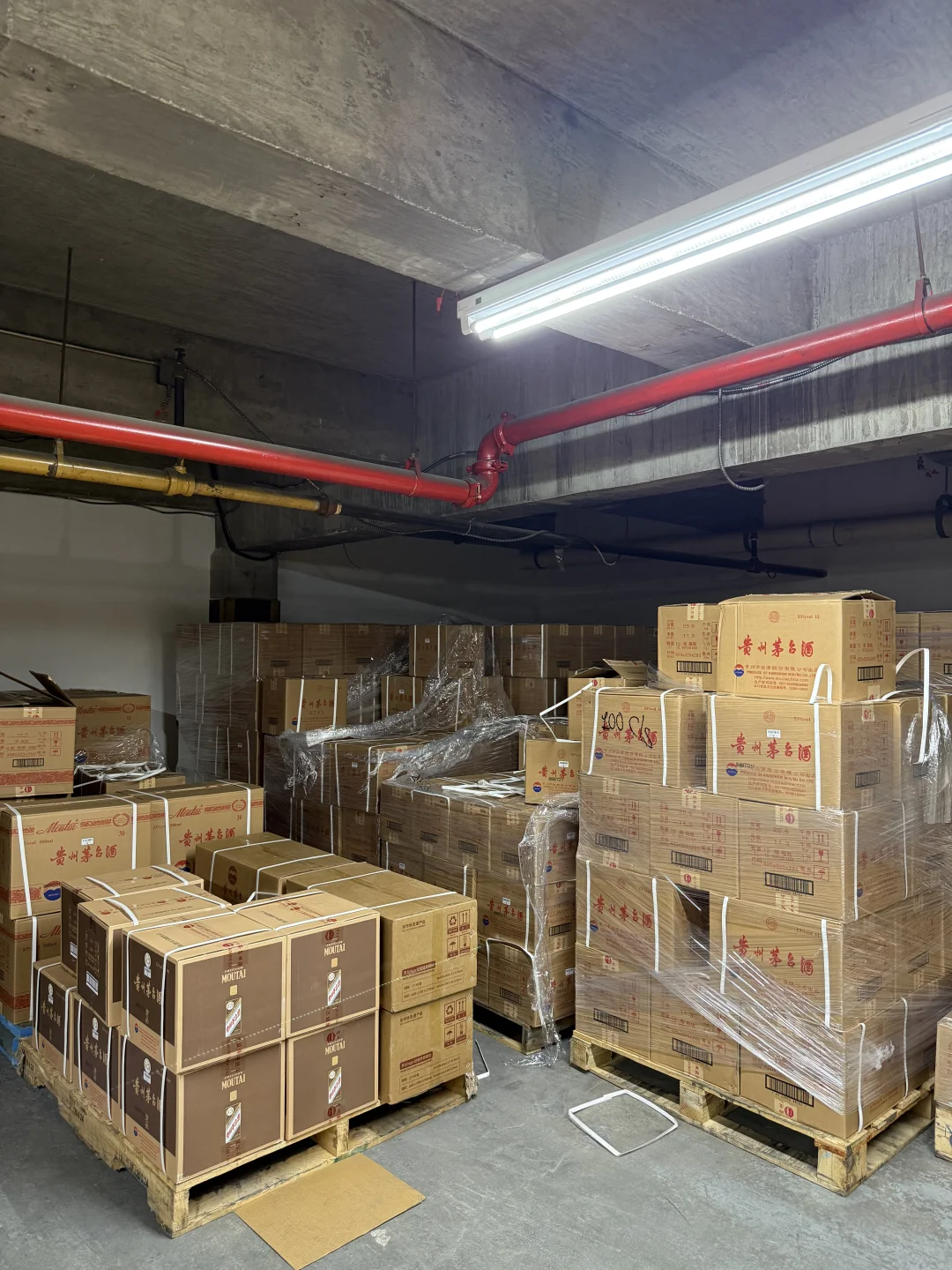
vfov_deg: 71.6
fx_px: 880
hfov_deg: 56.8
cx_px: 476
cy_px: 635
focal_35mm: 24
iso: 250
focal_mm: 6.76
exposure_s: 1/60
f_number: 1.78
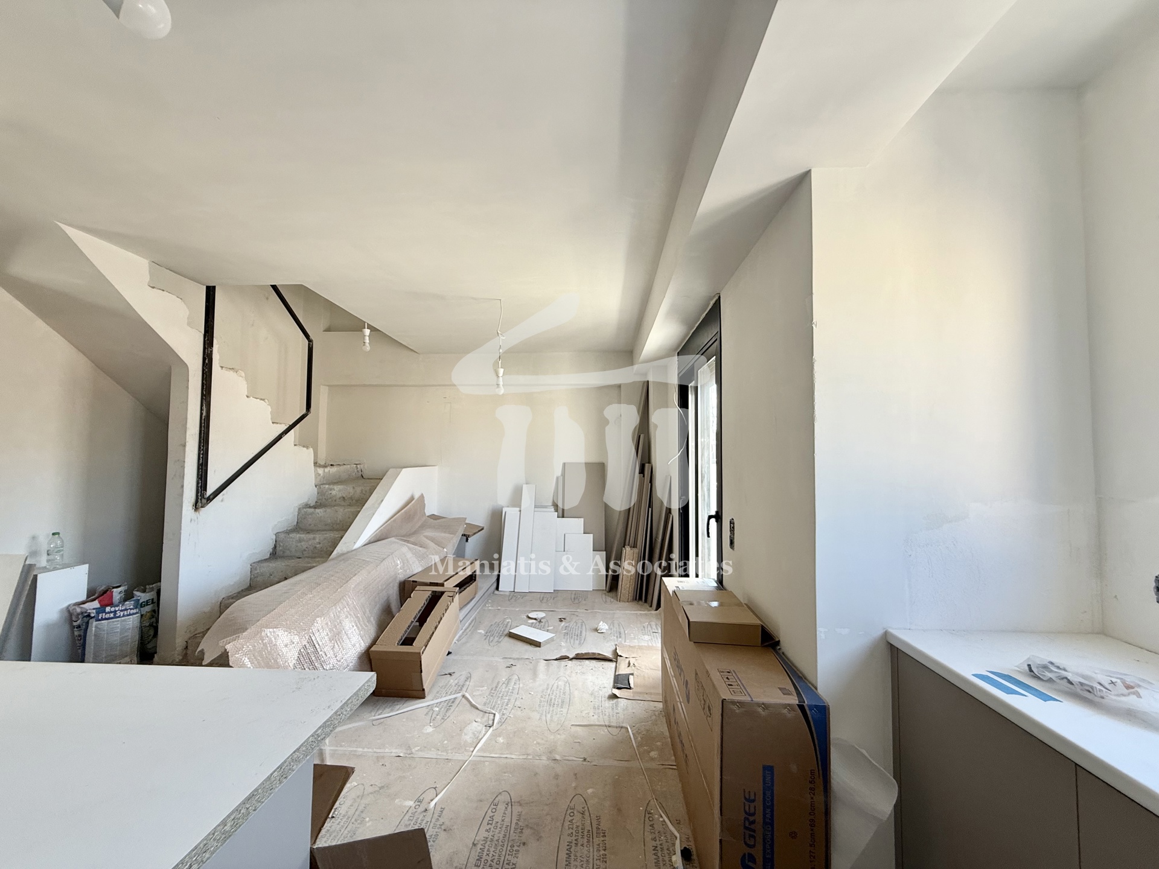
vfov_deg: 85.7
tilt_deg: +1.9
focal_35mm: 14
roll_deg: -0.7
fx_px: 469
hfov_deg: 102.1
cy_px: 434
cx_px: 580
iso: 80
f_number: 2.2
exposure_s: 1/99
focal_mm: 2.22
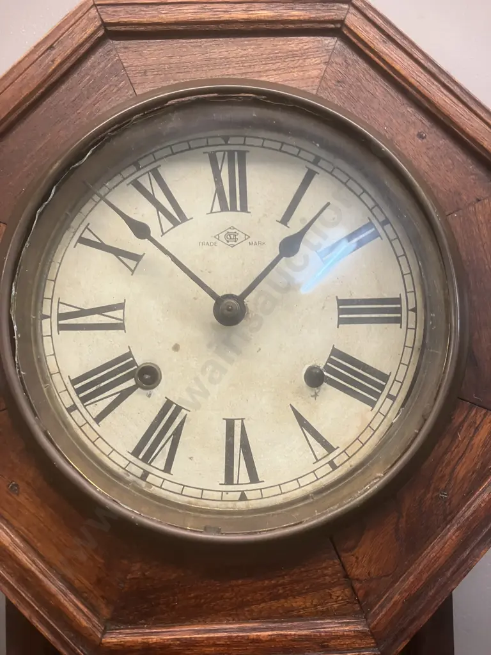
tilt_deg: +5.5
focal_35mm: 28
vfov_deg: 63.4
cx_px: 246
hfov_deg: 49.7
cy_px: 328
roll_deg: +2.2
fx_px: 530
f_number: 1.8
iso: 125
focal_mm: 3.99
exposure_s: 1/50
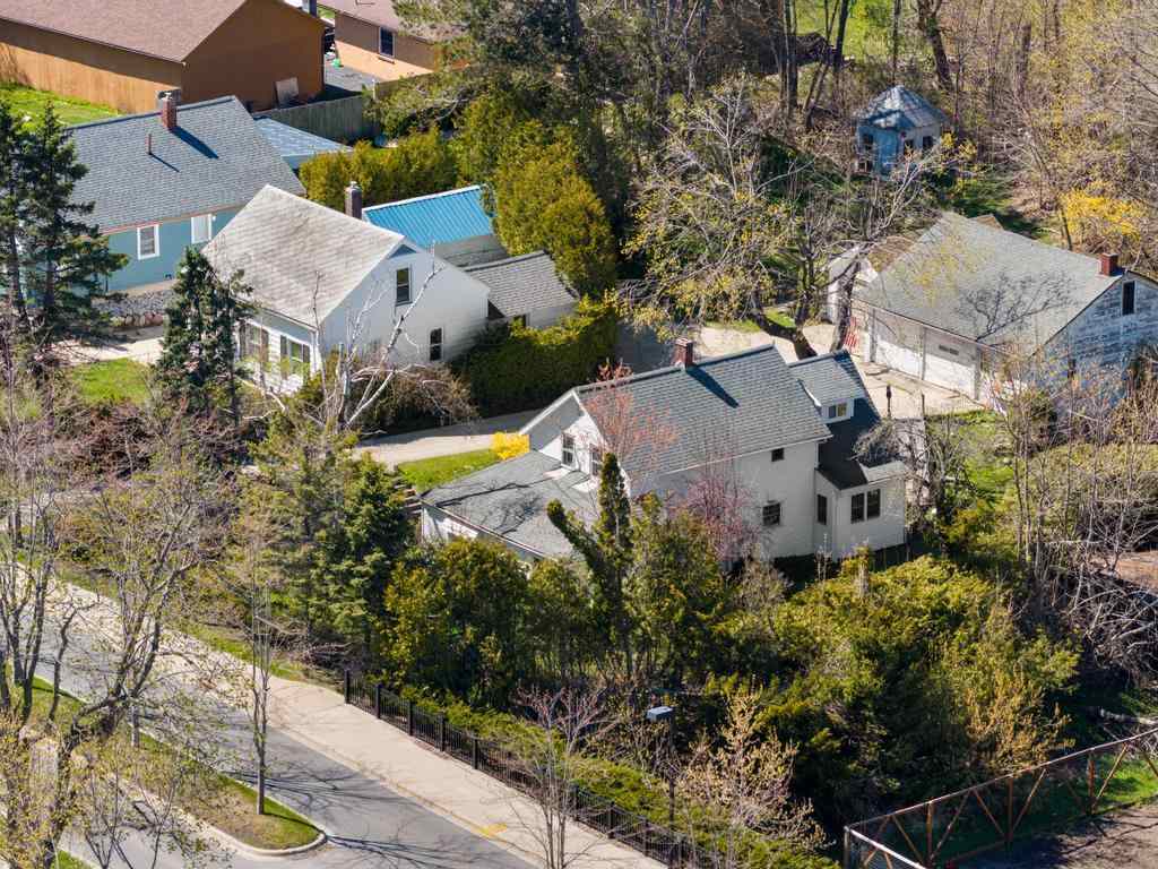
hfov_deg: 11.8
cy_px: 434
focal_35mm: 168
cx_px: 579
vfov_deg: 8.8
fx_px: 5620
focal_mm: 40
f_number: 2.8
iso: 200
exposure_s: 1/500
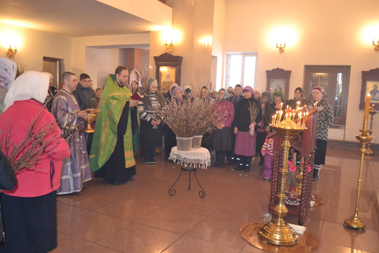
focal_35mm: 30
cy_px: 126
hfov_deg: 61.9
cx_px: 190
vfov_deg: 43.6
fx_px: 316
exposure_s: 1/60
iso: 2500
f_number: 3.8
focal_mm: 20
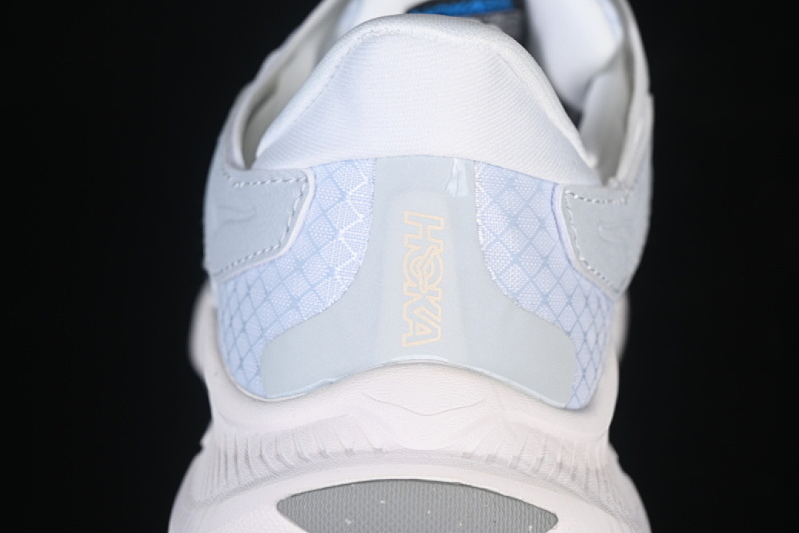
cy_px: 266
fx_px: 1664
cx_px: 400
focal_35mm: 75
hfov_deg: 27.0
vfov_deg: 18.2
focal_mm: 50
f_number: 7.1
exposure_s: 1/80
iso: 160
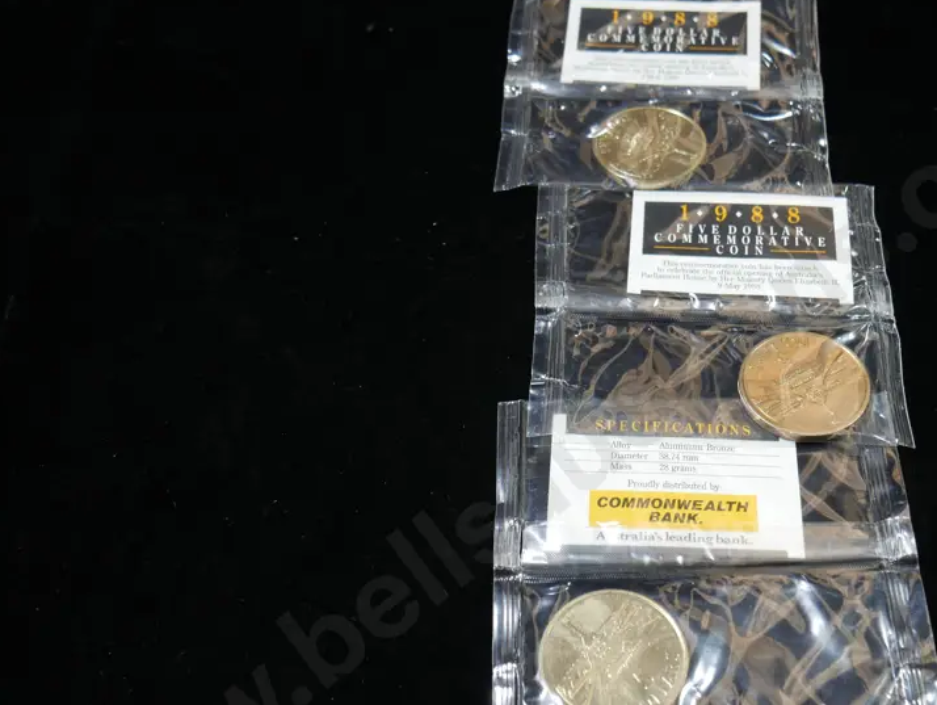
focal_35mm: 43
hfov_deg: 43.4
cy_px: 448
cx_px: 596
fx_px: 1165
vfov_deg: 33.5
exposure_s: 1/60
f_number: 4
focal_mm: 15
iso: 250
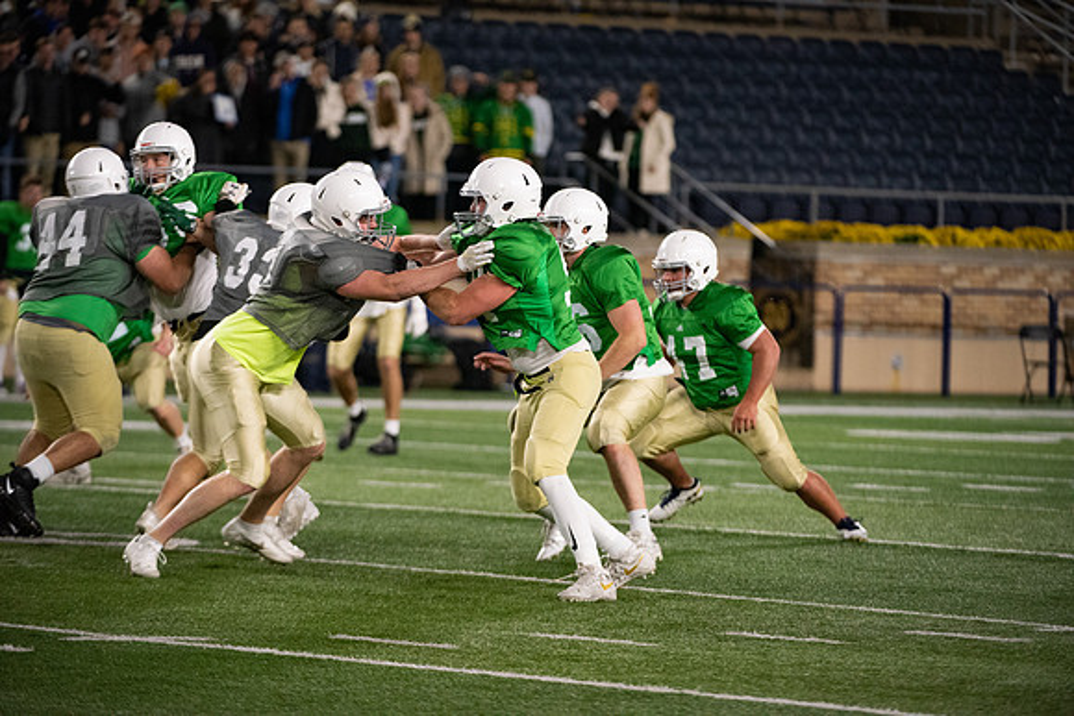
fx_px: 8355
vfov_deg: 4.9
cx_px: 537
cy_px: 358
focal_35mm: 280
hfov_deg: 7.4
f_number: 4.5
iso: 4500
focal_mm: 280
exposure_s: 1/500
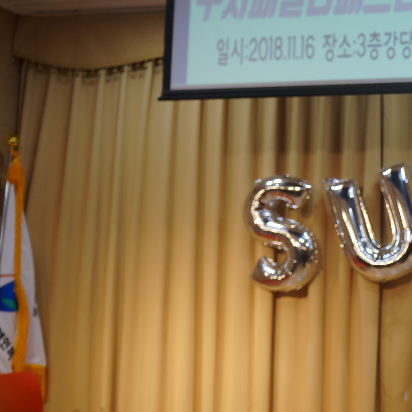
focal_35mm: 69
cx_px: 520
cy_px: 207
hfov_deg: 22.6
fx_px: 929
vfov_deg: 25.0
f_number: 4
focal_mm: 20
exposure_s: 1/60
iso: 200
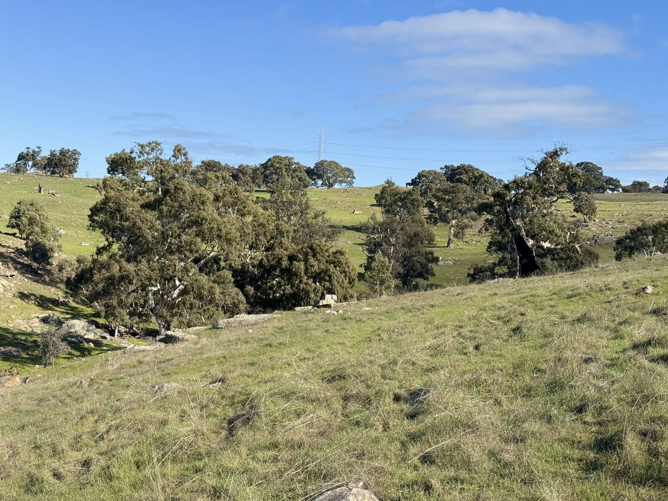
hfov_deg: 39.7
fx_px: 926
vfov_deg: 30.3
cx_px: 334
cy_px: 250
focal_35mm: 48
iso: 64
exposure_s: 1/3817
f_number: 1.78
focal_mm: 6.76
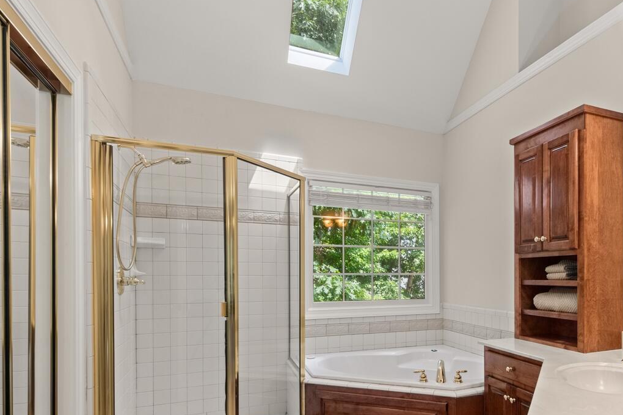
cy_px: 287
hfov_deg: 68.9
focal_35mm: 25
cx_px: 429
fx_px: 433
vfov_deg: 50.1
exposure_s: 1/15
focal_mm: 17
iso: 800
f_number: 8
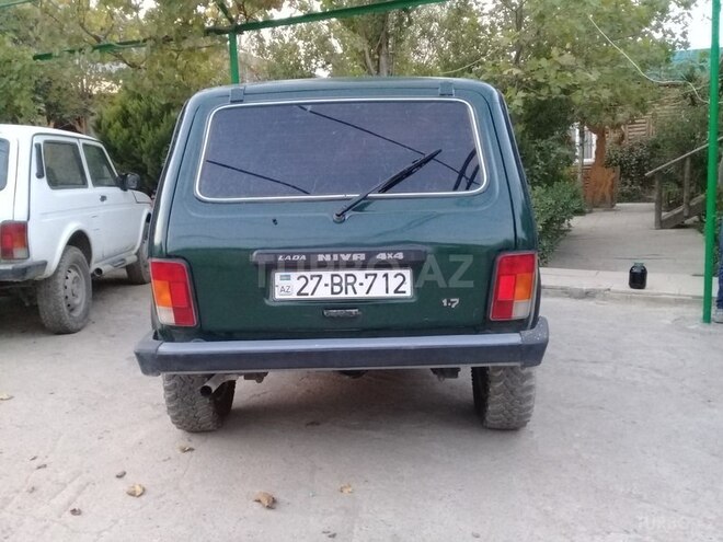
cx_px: 362
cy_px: 271
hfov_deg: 58.4
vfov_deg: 45.4
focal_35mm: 31
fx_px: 647
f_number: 2.2
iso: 250
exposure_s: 1/17
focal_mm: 3.3
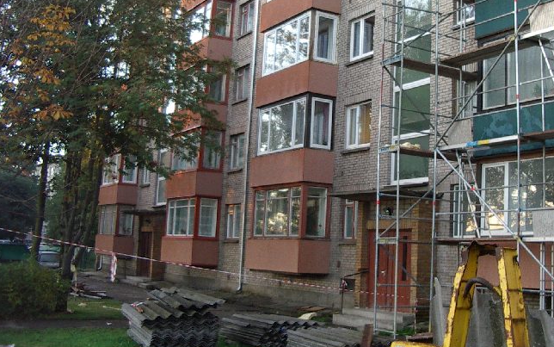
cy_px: 104
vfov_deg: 25.7
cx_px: 339
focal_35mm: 50
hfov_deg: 40.1
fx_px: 755
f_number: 2.6
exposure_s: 1/60
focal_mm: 5.8
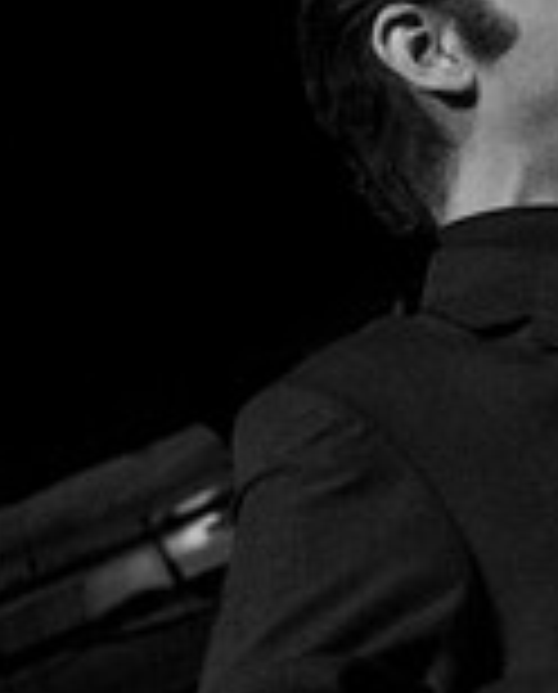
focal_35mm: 143
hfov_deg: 10.7
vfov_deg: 13.3
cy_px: 630
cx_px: 614
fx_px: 2948
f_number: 2.8
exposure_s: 1/40
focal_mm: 35
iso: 800
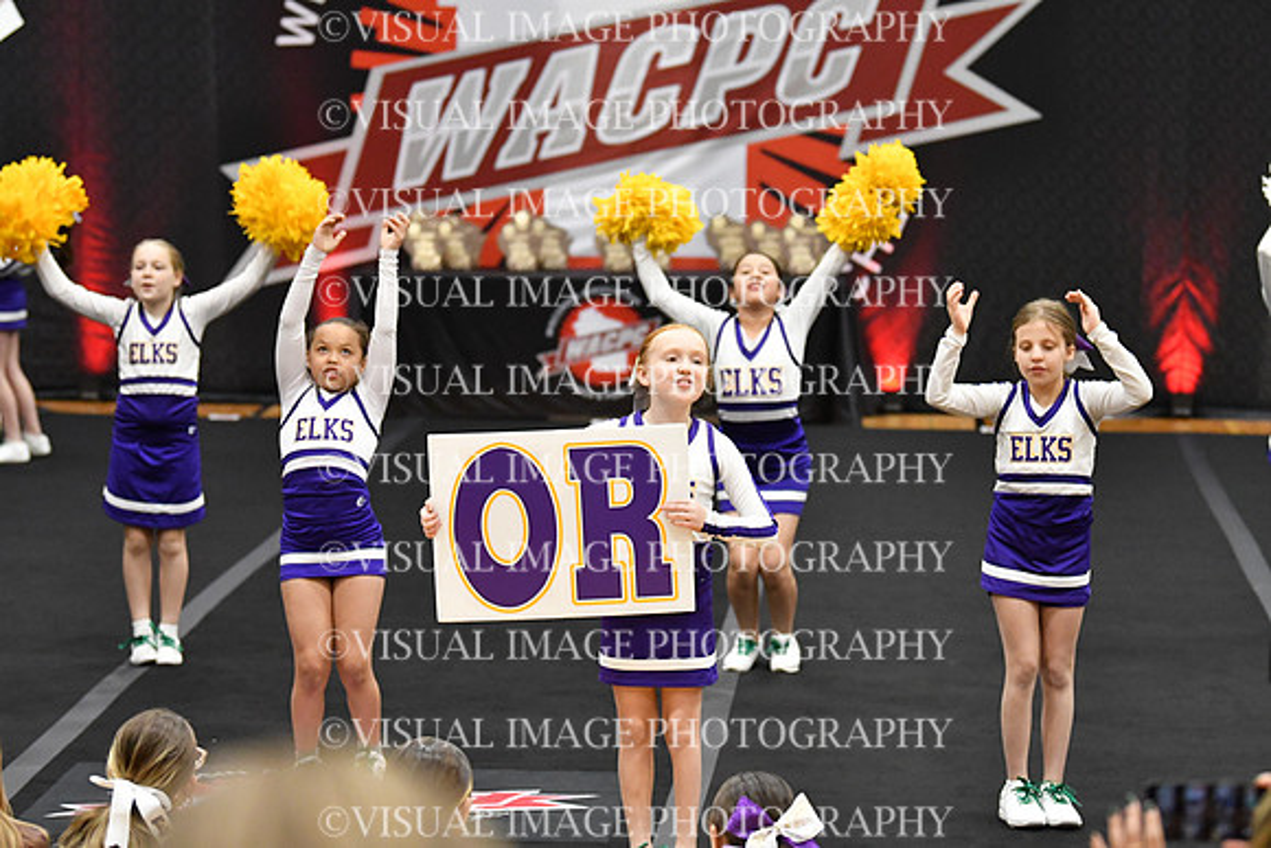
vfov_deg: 9.7
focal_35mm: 142
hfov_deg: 14.4
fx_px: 5014
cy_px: 424
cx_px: 636
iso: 5000
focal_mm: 95
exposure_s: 1/800
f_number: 2.8
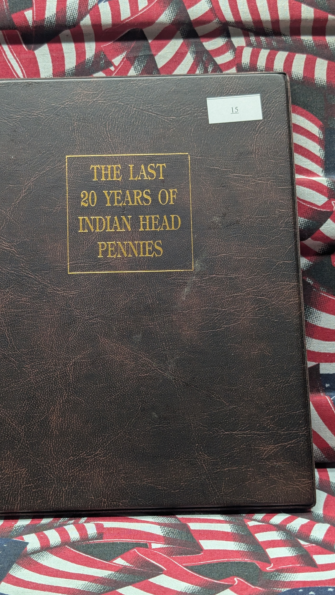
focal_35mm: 54
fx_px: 853
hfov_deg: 22.2
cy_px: 295
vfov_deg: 38.5
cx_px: 117
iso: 67
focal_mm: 6.9
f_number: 1.68
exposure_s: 1/65
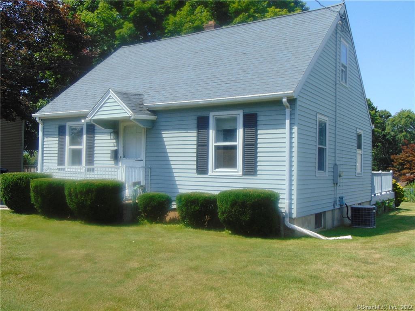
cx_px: 208
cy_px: 156
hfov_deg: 52.6
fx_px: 420
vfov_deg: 40.7
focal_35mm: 35
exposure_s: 1/250
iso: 80
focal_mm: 6.3
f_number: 8.3
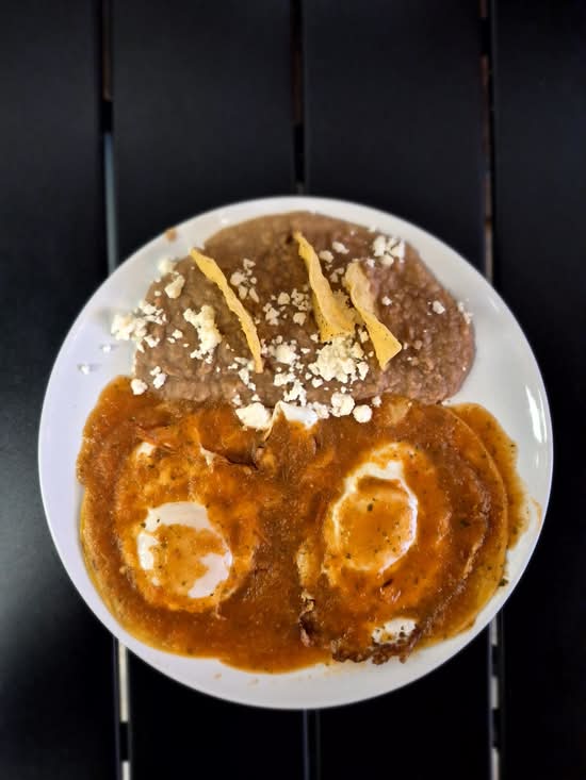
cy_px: 390
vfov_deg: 73.9
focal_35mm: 23
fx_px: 519
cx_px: 293
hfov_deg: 58.9
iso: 320
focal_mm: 5.4
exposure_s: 1/60
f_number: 1.8
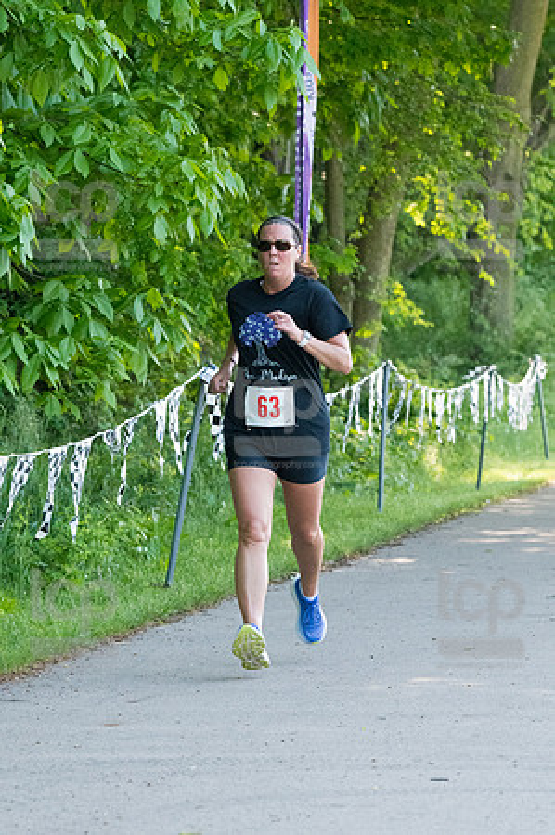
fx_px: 4682
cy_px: 418
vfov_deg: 10.2
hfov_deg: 6.8
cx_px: 278
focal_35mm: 202
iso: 4000
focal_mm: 135
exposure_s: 1/1600
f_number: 5.6
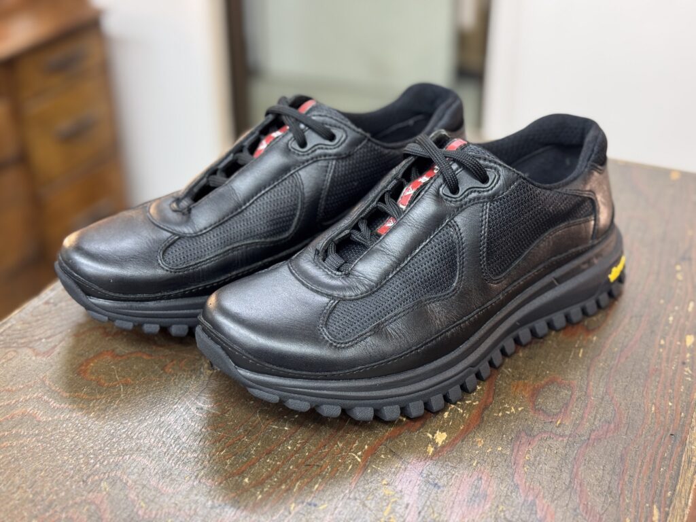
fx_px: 965
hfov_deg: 39.7
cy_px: 261
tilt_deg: -31.0
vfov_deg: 30.3
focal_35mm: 48
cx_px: 348
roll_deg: +0.6
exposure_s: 1/40
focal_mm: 6.76
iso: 200
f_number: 1.78
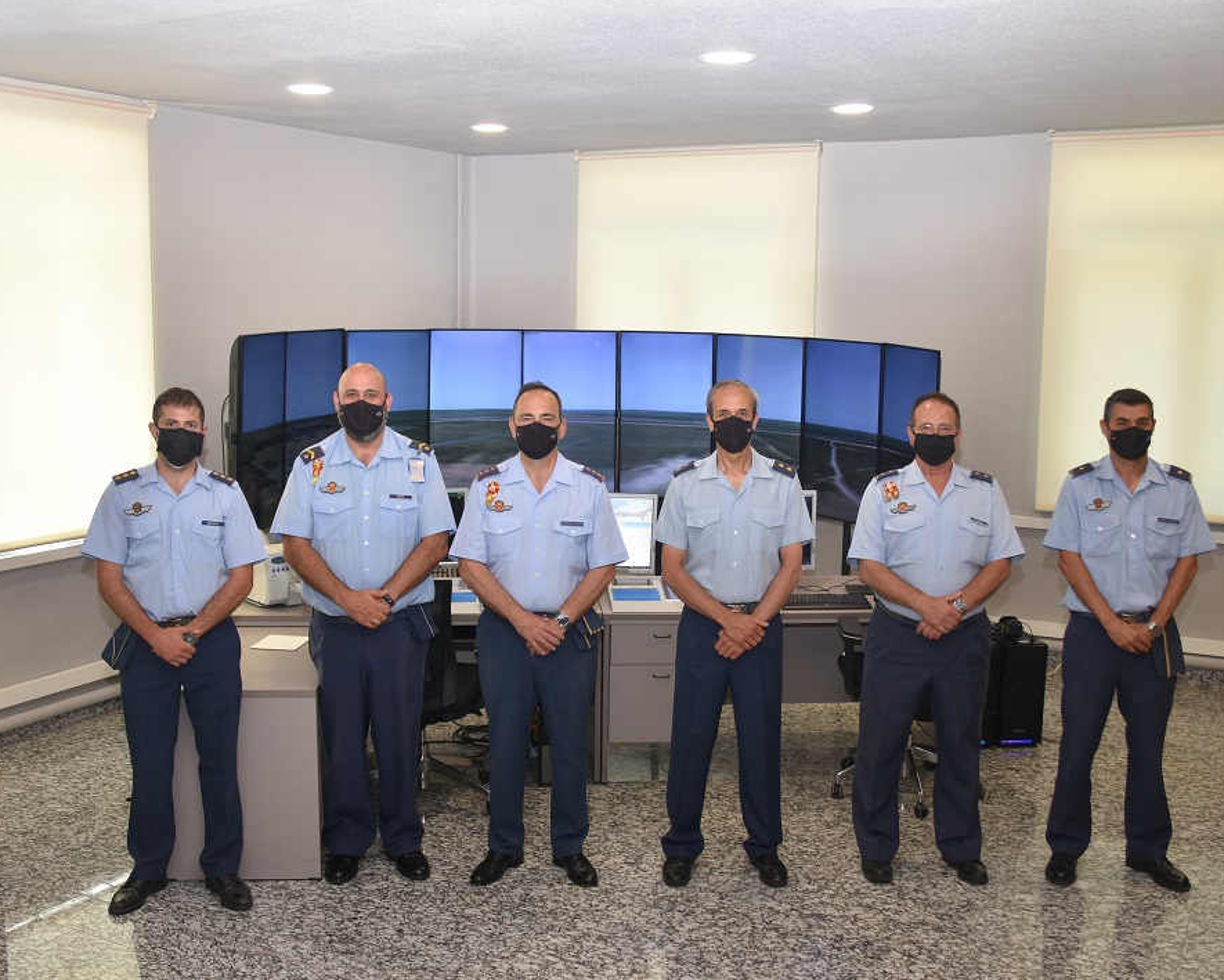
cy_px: 504
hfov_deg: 43.8
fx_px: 1521
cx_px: 602
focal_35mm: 42
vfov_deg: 35.7
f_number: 4
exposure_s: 1/60
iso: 200
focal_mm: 22
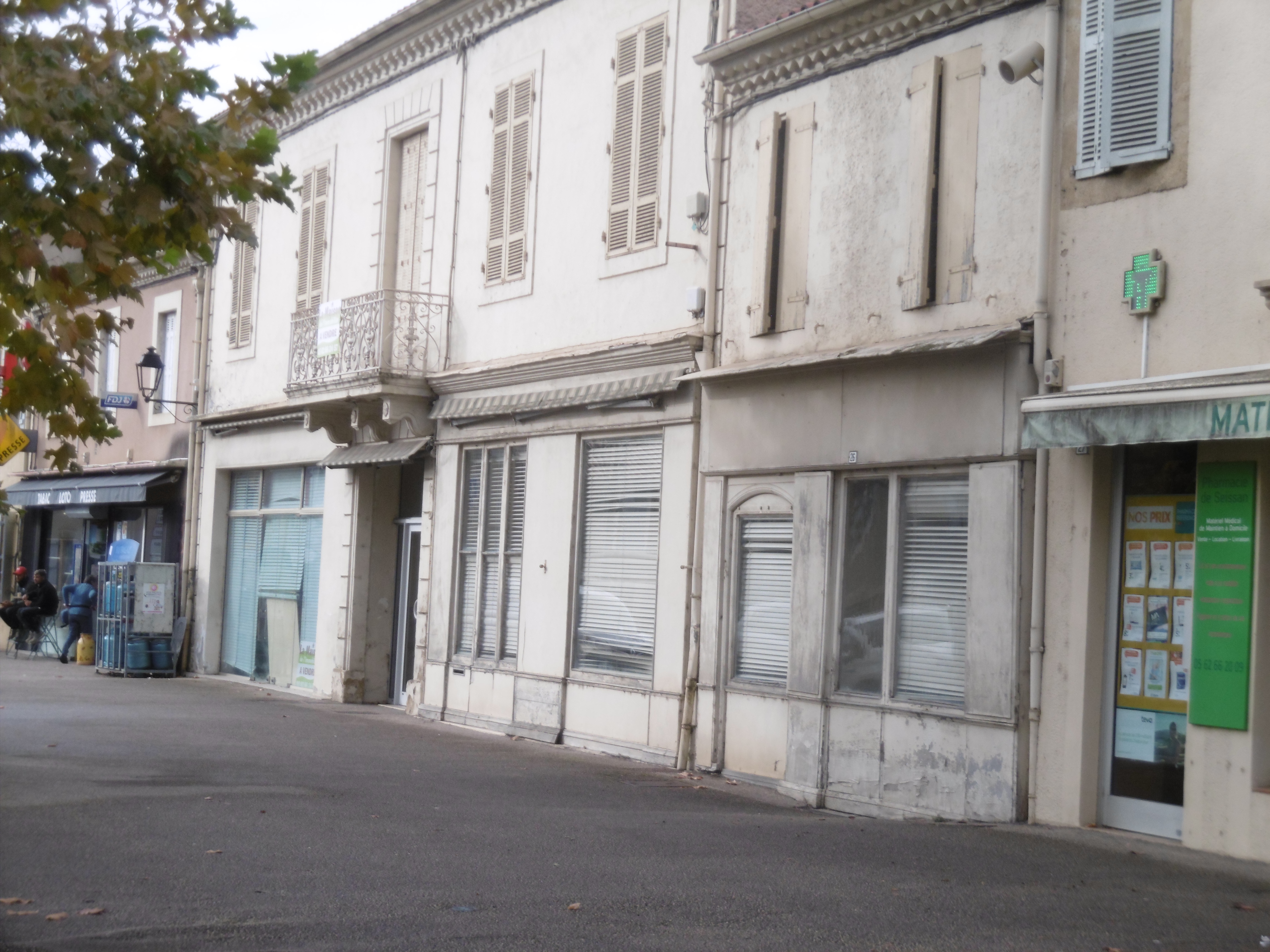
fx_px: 2495
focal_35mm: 68
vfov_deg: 21.6
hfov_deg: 28.6
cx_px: 635
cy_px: 476
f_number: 4.4
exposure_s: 1/320
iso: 100
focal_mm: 12.1
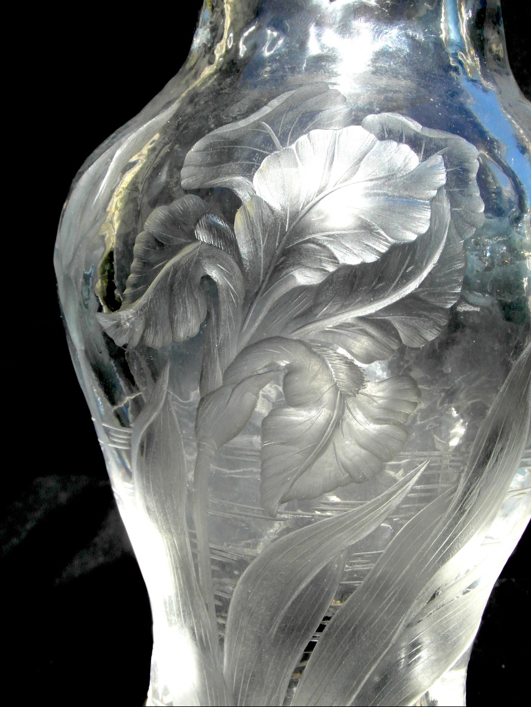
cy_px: 354
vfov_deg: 45.8
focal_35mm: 41
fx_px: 839
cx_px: 266
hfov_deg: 35.1
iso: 80
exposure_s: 1/250
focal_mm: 6.8
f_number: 5.8
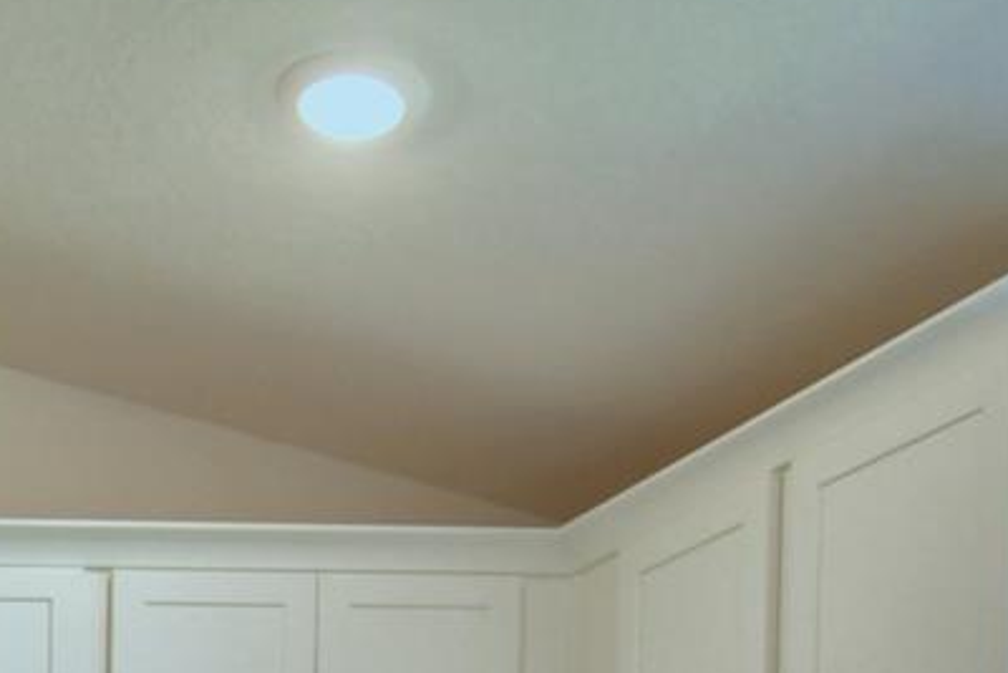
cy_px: 1144
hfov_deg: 27.1
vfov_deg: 18.6
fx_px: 1681
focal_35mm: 60
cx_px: -353
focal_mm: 10
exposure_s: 1/60
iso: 400
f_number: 4.5
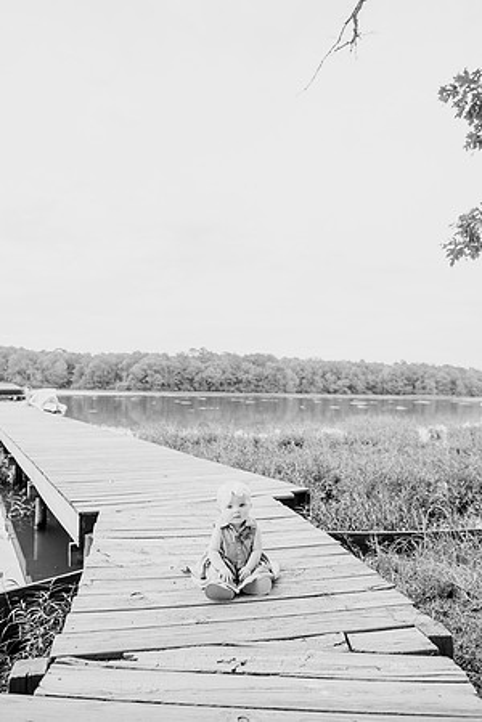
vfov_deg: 73.7
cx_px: 241
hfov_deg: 53.1
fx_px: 482
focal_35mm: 24
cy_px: 361
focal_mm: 24
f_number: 3.5
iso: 500
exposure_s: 1/800
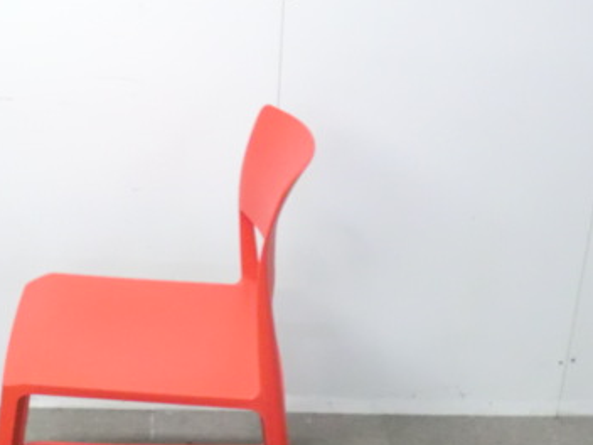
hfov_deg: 27.7
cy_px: 278
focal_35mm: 69
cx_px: 138
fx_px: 1182
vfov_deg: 21.3
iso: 800
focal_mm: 6.9
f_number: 3.9
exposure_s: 1/30
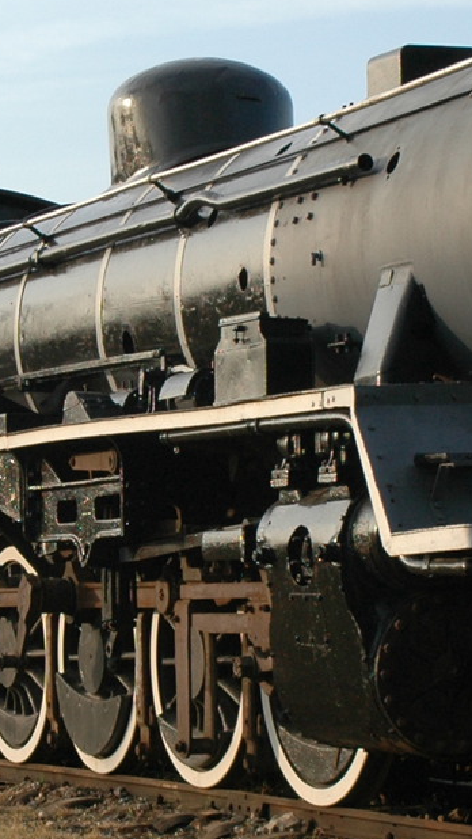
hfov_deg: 9.2
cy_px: 532
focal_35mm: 132
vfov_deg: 16.3
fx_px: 2926
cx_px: 153
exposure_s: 1/200
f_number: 7.1
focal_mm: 27
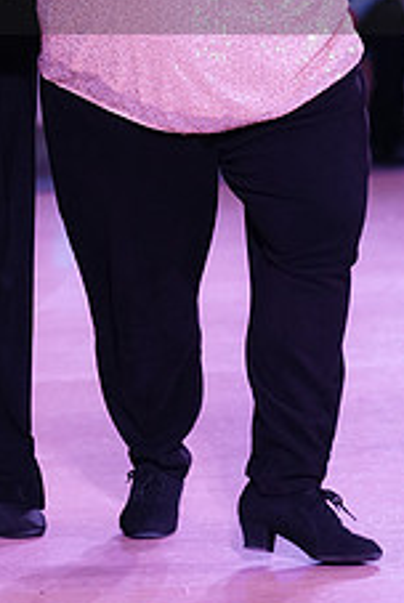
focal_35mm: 250
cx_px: 171
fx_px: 4195
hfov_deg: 5.5
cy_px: -53
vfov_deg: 8.2
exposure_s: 1/400
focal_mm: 98
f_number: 2.8
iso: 1600
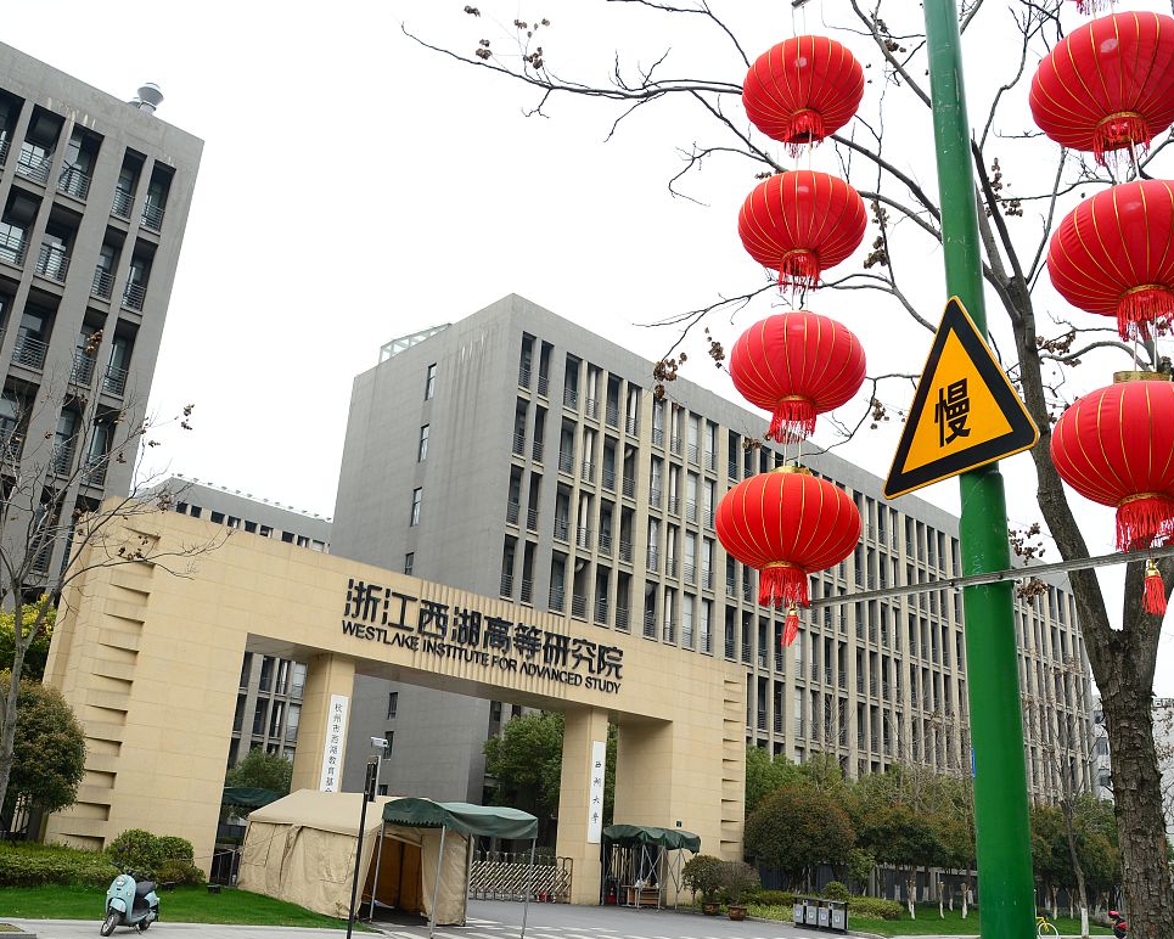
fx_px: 973
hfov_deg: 62.1
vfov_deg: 51.5
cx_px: 546
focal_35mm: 28
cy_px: 476
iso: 320
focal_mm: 24
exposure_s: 1/125
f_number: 8
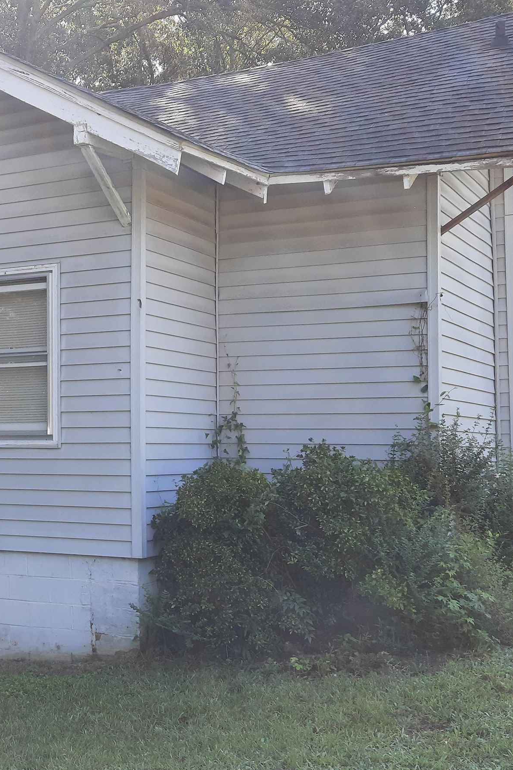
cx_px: -57
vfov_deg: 43.5
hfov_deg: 27.2
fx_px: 962
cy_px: 331
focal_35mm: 45
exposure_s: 1/184
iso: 40
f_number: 2
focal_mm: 4.6
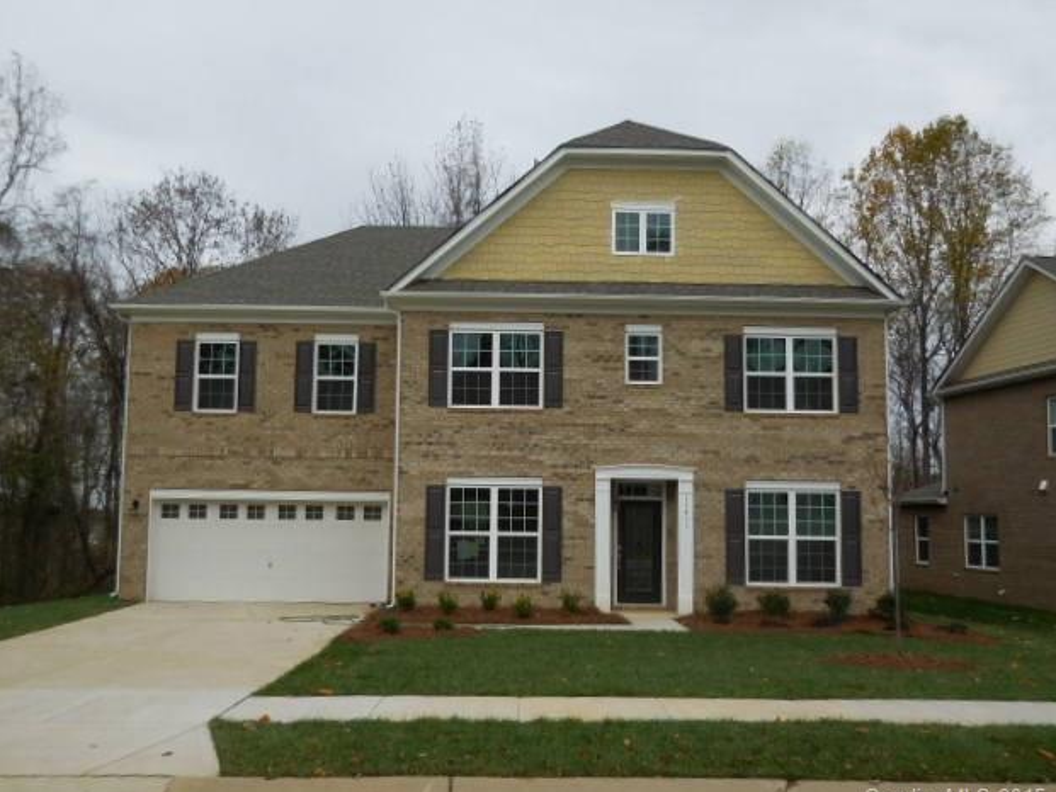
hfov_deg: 53.9
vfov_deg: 41.8
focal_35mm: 34
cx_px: 515
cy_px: 406
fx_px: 1037
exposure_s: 1/1000
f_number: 3.7
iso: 125
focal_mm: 5.9
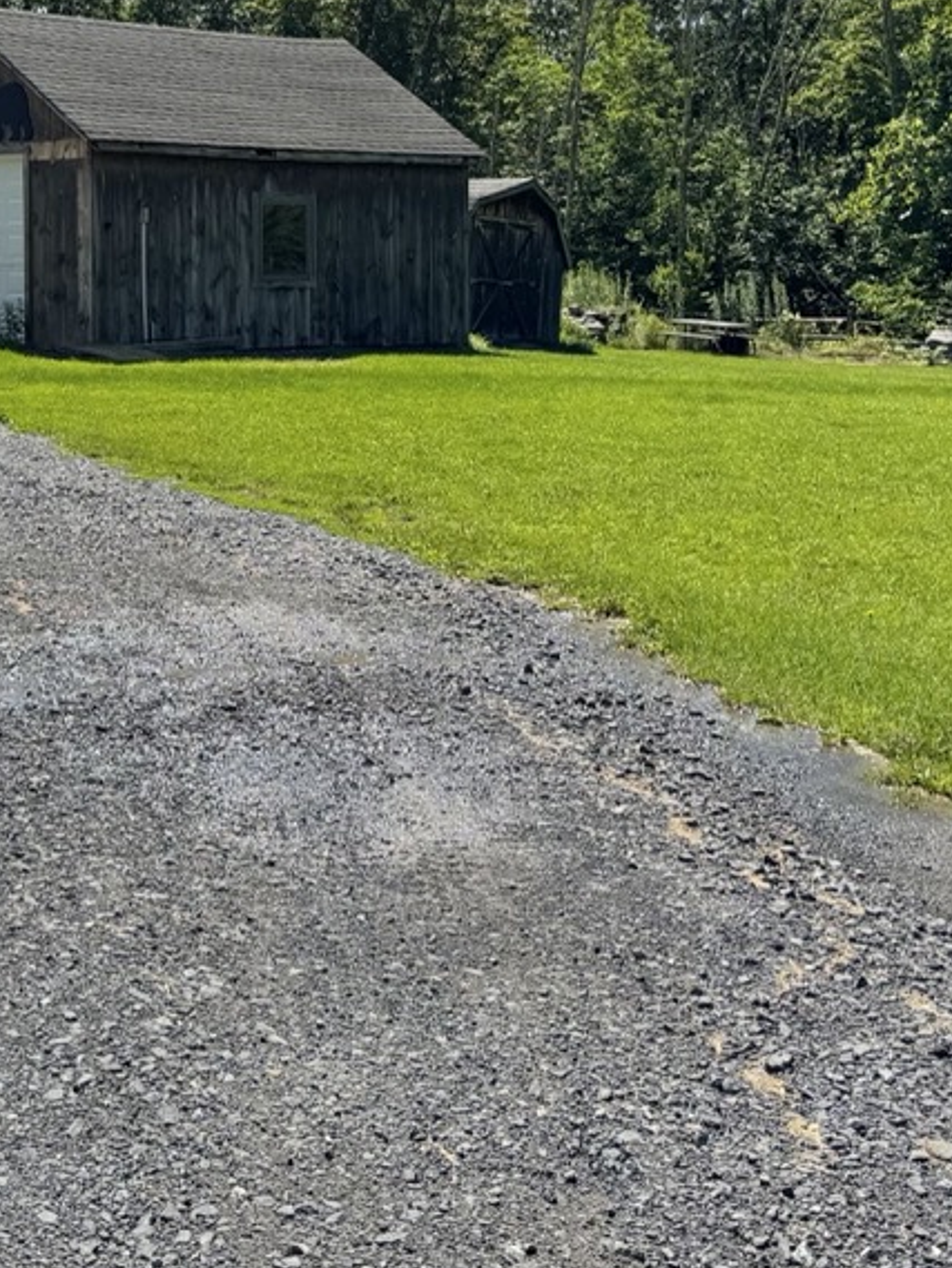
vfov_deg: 34.8
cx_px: 259
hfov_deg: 26.7
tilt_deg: -3.1
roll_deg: +0.4
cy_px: 330
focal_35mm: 54
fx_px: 1979
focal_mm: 6.76
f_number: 1.78
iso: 80
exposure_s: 1/4950
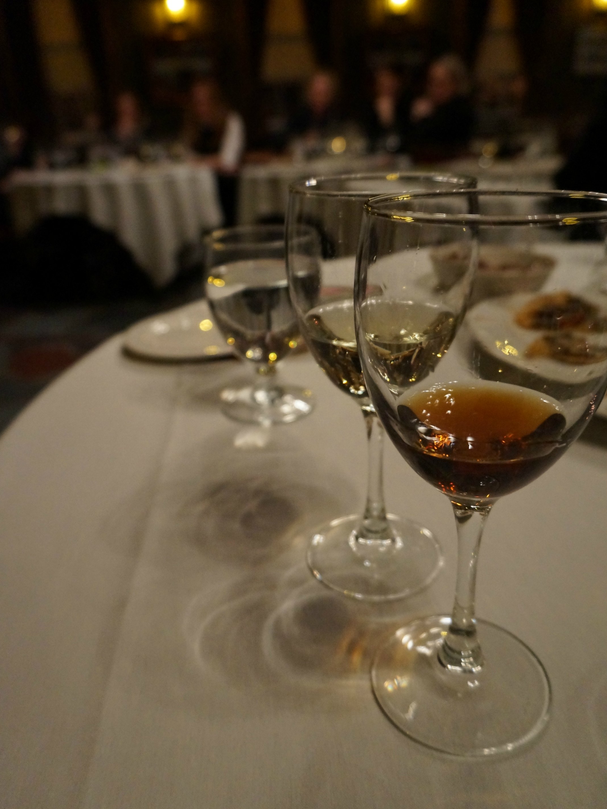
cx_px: 305
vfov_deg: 65.3
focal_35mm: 27
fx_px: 631
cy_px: 407
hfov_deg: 51.3
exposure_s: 1/50
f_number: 3.5
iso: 3200
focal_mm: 16
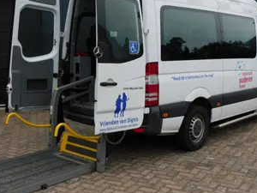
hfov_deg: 39.7
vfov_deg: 30.1
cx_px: 132
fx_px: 356
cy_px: 70
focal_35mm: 48
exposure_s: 1/800
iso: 125
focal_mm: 5.4
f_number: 3.5
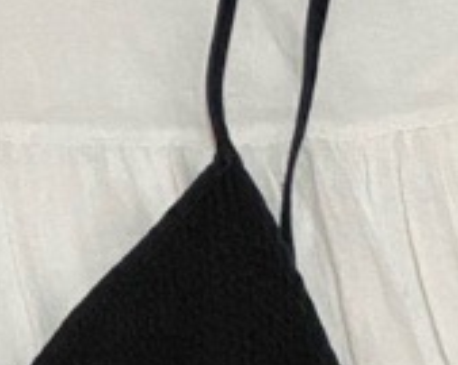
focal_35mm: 150
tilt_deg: -78.5
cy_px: 933
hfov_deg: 12.7
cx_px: 3
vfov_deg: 9.1
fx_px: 2032
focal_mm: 4.25
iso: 400
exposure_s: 1/50
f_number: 1.8
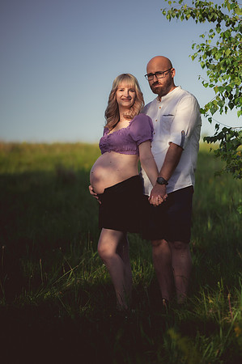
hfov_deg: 16.0
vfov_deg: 23.9
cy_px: 182
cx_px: 121
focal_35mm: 85
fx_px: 859
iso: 400
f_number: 1.8
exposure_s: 1/8000
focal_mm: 85
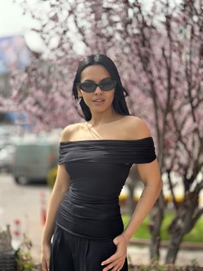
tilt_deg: -5.0
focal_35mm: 48
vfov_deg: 39.6
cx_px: 102
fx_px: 375
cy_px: 136
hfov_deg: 30.3
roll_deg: -1.0
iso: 100
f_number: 1.78
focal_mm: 6.86
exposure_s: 1/2667
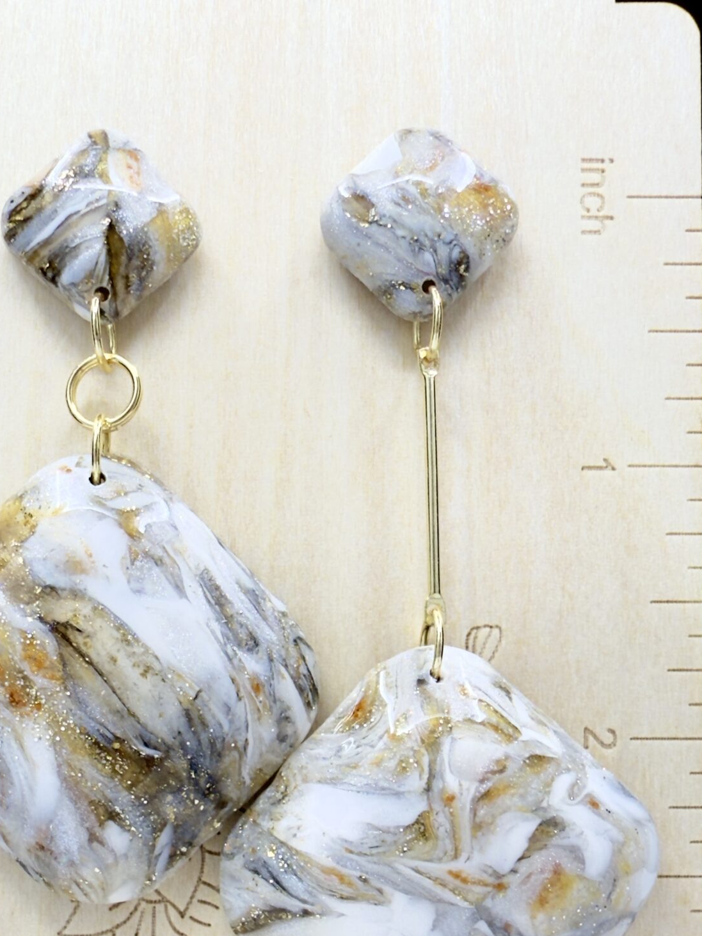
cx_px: 228
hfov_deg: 34.0
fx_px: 1136
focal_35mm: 42
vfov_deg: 44.4
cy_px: 583
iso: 40
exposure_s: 1/217
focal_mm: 2.22
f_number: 2.2
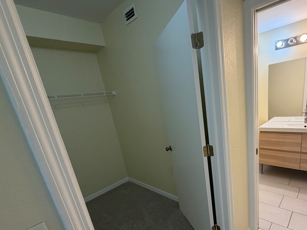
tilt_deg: -17.9
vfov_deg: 67.5
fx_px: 168
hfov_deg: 82.6
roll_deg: +5.8
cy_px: 145
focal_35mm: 19
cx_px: 197
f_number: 2.2
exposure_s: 1/60
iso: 160
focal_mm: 2.22
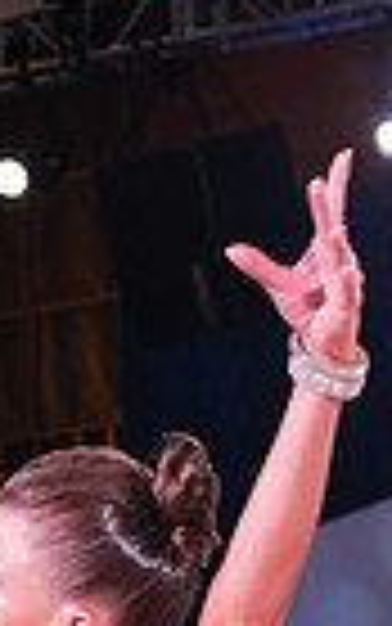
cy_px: 1180
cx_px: 340
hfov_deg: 4.4
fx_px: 5071
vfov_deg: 6.9
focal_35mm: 297
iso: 3200
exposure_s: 1/250
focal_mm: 70
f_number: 5
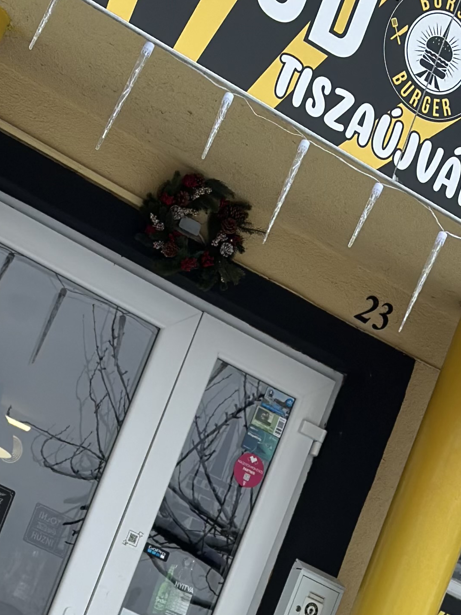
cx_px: 101
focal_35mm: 135
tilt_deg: +5.0
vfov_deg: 14.3
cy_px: 681
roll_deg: -21.1
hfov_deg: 11.0
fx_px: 2398
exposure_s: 1/1085
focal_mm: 6.86
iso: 80
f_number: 1.78
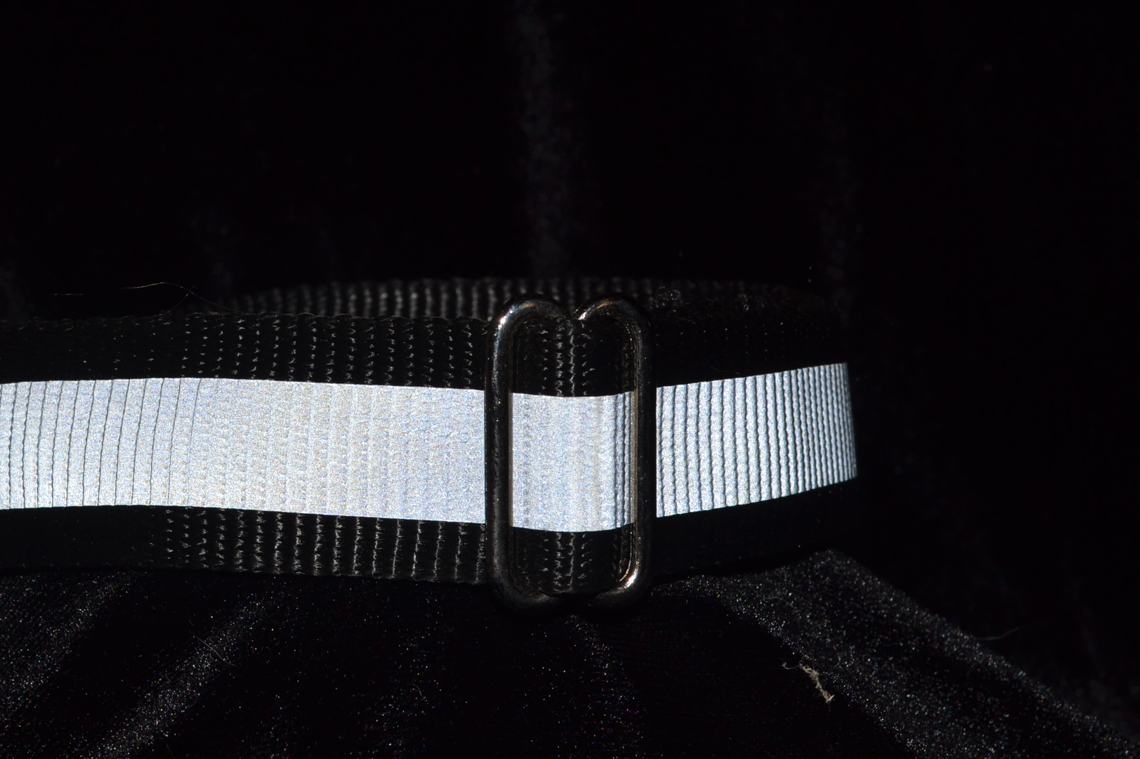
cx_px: 353
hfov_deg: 25.5
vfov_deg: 17.3
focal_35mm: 79
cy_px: 348
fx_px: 2501
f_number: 8
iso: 100
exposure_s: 1/60
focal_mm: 30
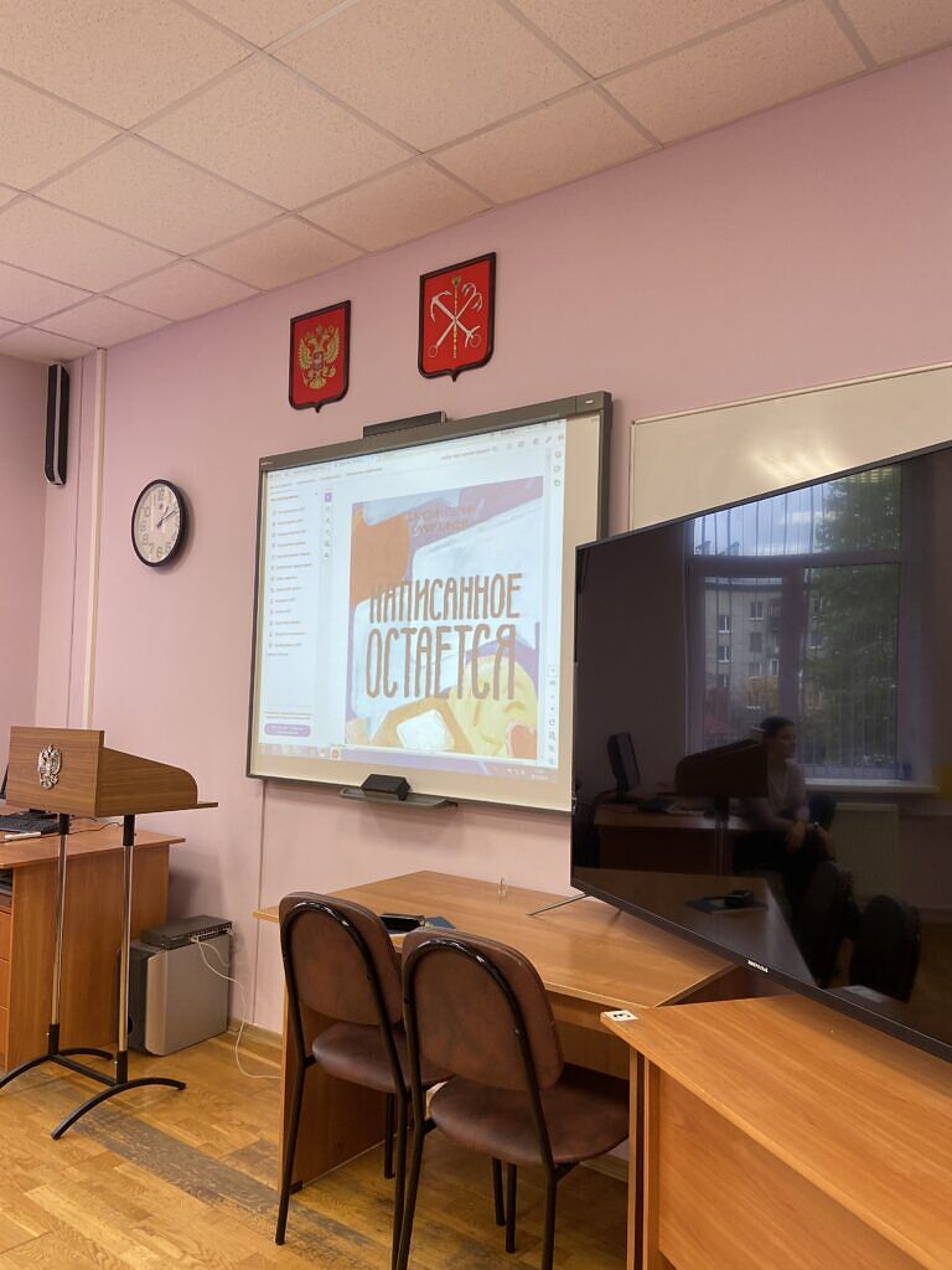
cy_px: 635
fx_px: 953
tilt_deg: +3.6
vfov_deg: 67.3
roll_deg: -1.5
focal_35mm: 26
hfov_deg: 53.1
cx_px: 476
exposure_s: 1/120
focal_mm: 4.25
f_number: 1.8
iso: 80
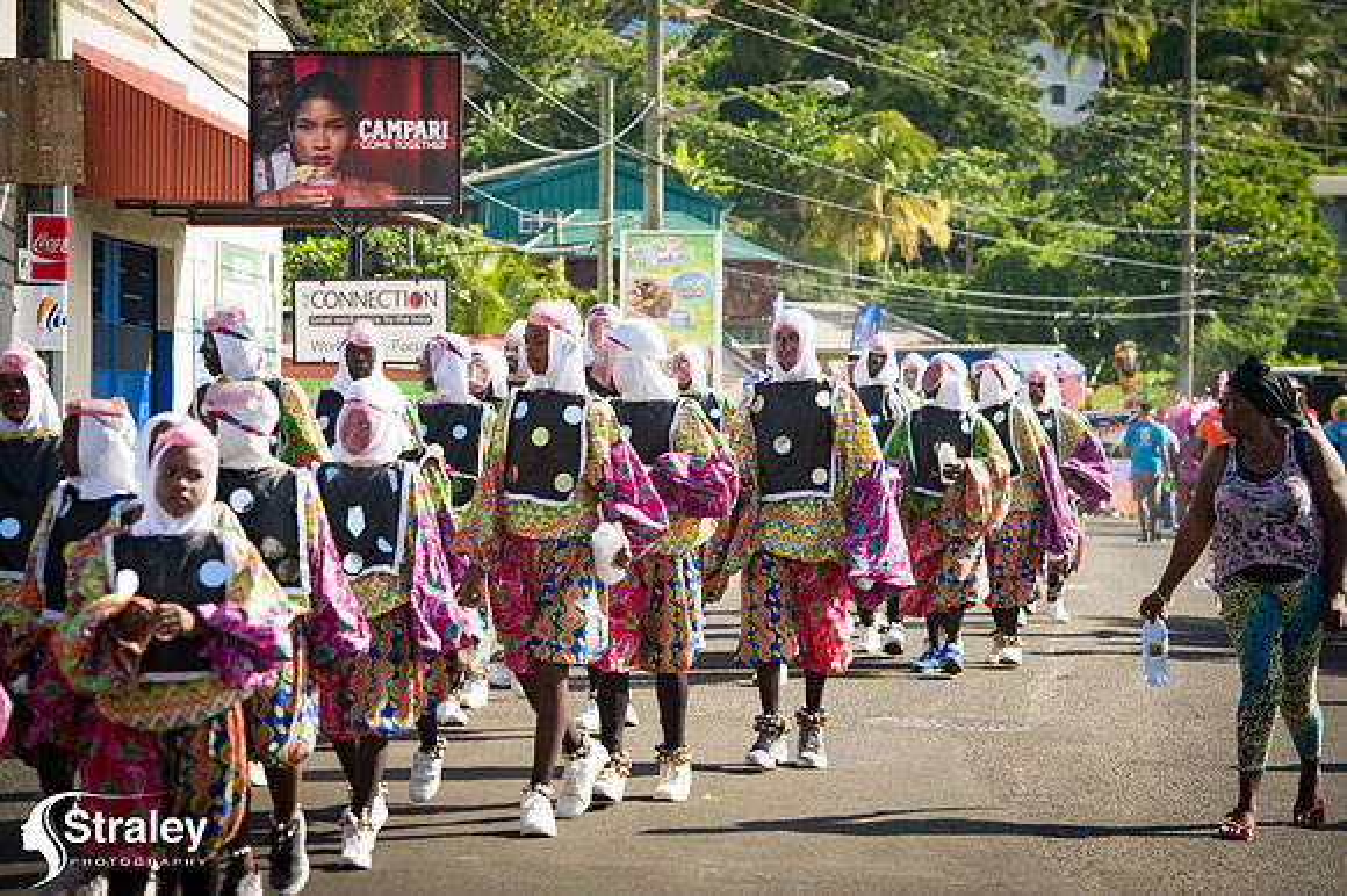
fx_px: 4338
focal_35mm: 116
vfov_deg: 11.8
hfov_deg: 17.7
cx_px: 674
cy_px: 448
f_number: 8
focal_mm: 116
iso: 100
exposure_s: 1/200
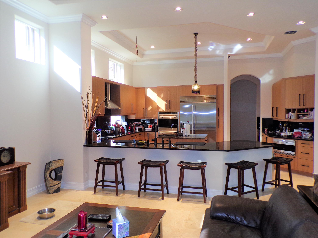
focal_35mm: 28
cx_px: 159
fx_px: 257
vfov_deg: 49.7
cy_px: 119
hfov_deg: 63.4
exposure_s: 1/34
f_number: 3.1
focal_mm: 5
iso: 95
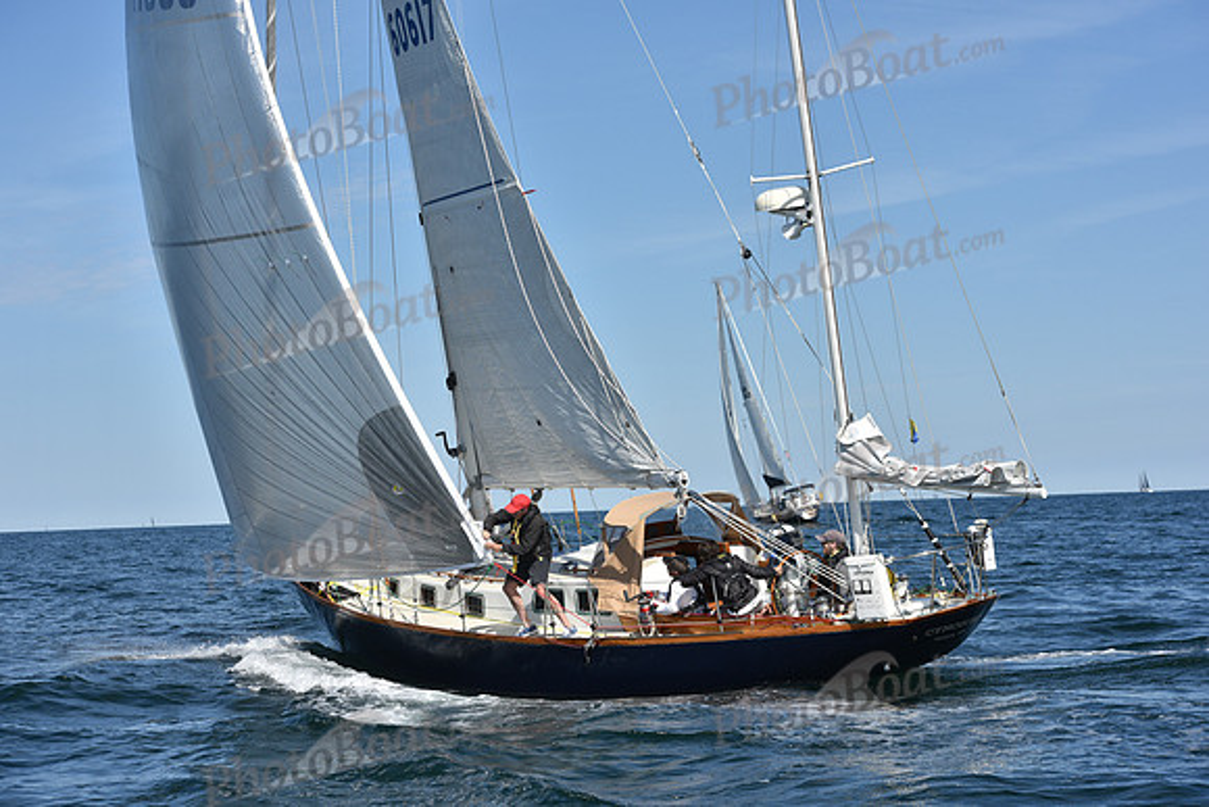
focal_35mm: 86
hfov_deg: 23.6
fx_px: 2889
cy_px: 404
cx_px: 604
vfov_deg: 15.9
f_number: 7.1
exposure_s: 1/1600
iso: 250
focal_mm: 86
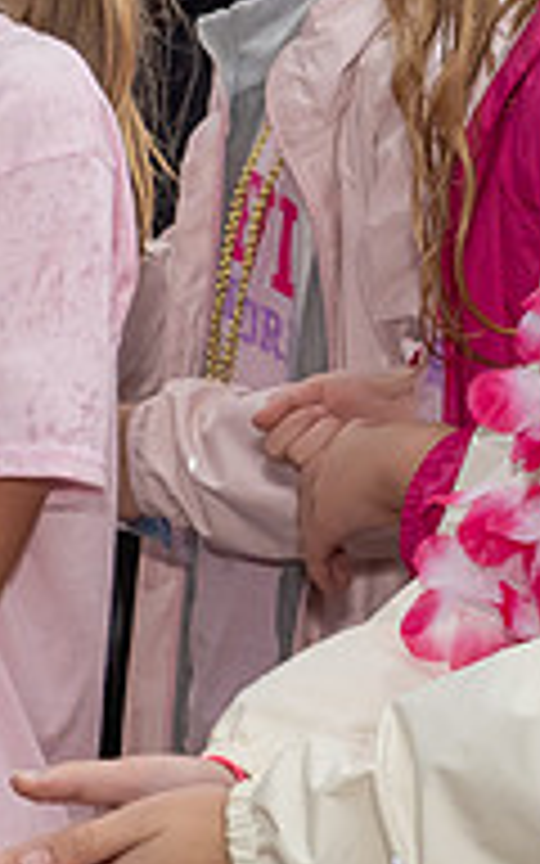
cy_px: -59
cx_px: 320
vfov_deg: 9.6
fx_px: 5086
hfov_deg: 6.1
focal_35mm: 216
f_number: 7.1
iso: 1000
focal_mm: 34
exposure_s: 1/250
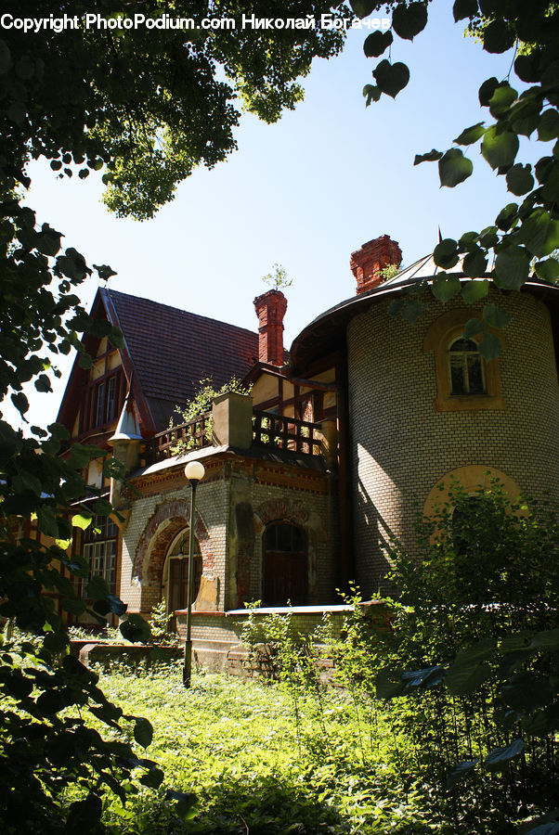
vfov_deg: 61.9
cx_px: 280
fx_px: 697
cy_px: 418
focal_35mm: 30
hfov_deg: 43.7
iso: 100
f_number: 6.3
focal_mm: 20
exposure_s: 1/80
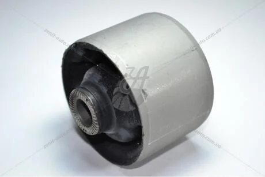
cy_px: 88
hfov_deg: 24.6
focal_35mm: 82
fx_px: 607
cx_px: 132
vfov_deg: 16.6
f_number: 5.6
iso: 400
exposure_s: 1/100
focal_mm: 55
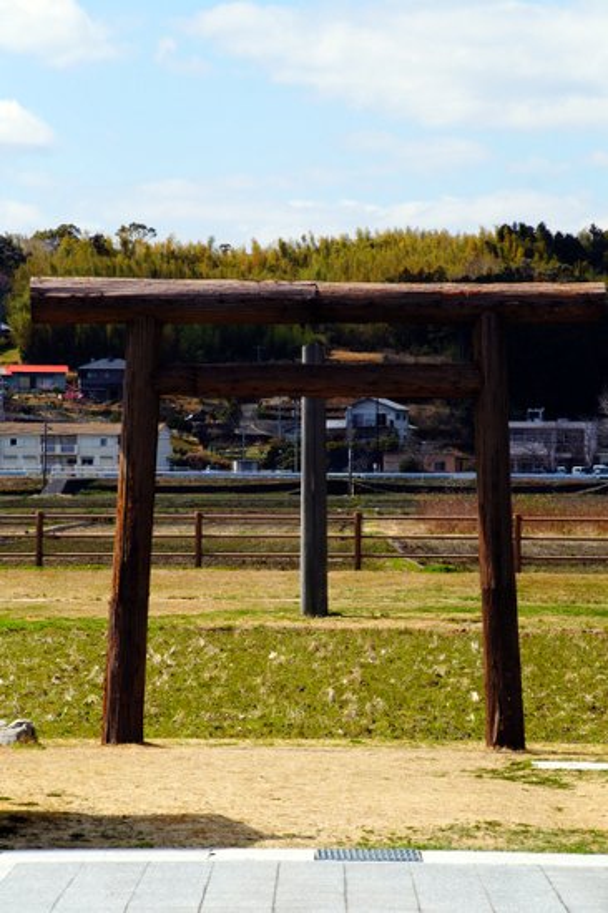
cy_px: 456
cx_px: 304
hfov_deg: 9.1
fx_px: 3804
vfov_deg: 13.7
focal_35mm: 150
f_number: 10
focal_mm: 100
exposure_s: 1/500
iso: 200
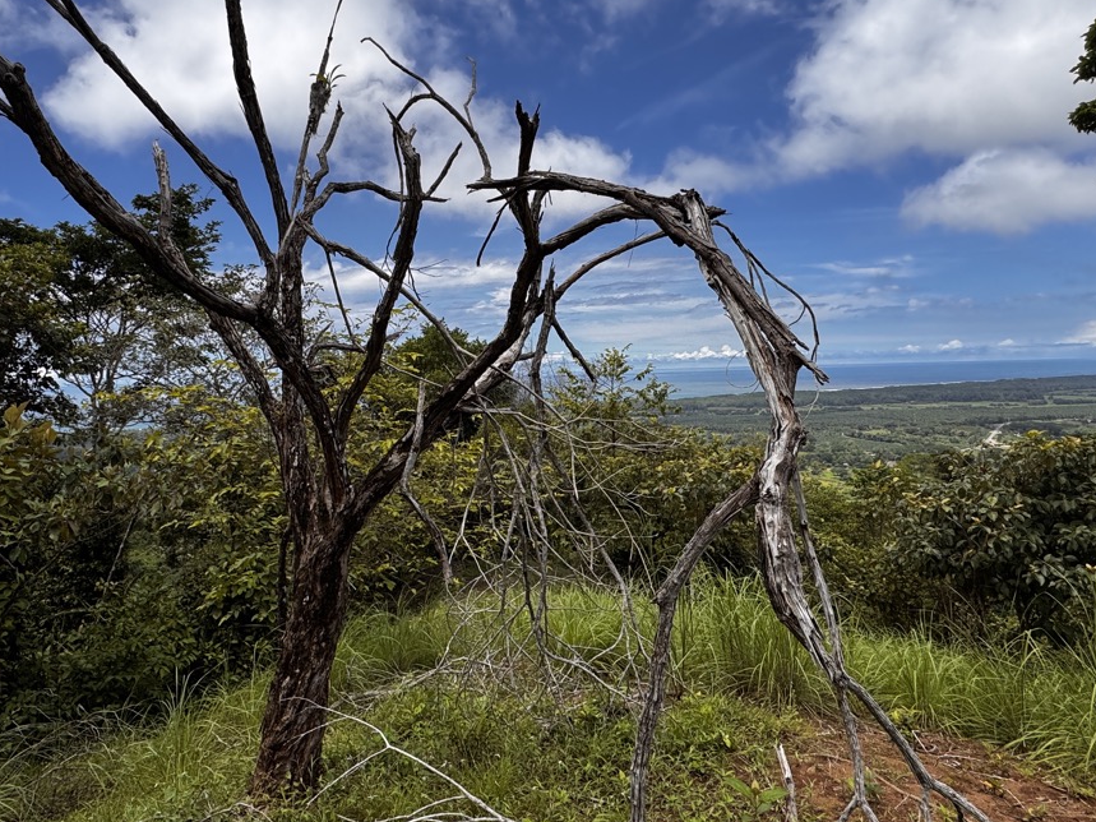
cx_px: 492
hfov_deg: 73.7
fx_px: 728
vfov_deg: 58.4
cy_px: 331
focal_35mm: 23
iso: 50
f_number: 2.2
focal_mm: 2.22
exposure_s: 1/2415
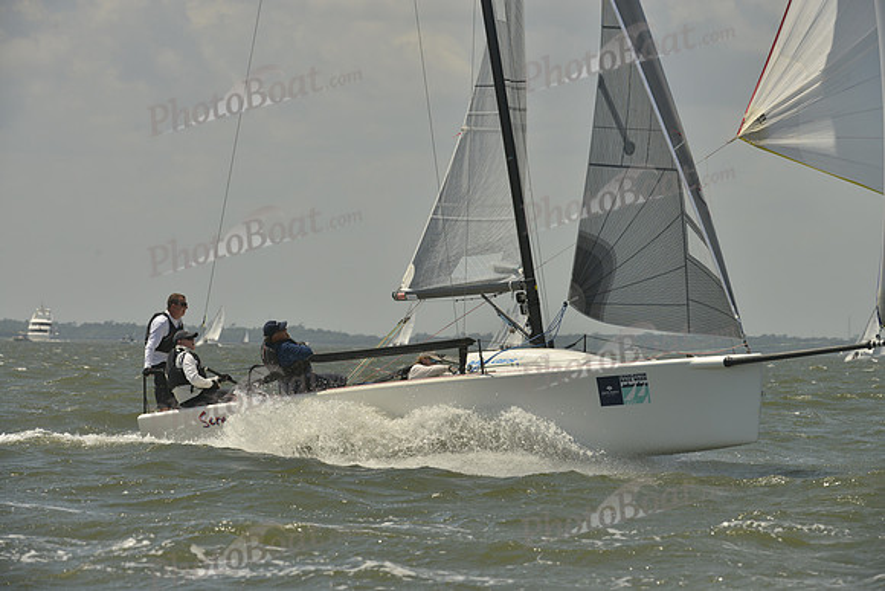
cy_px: 296
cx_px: 442
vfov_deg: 6.9
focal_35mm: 200
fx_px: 4918
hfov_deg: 10.3
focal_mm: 200
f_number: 10
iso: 280
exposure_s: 1/1250
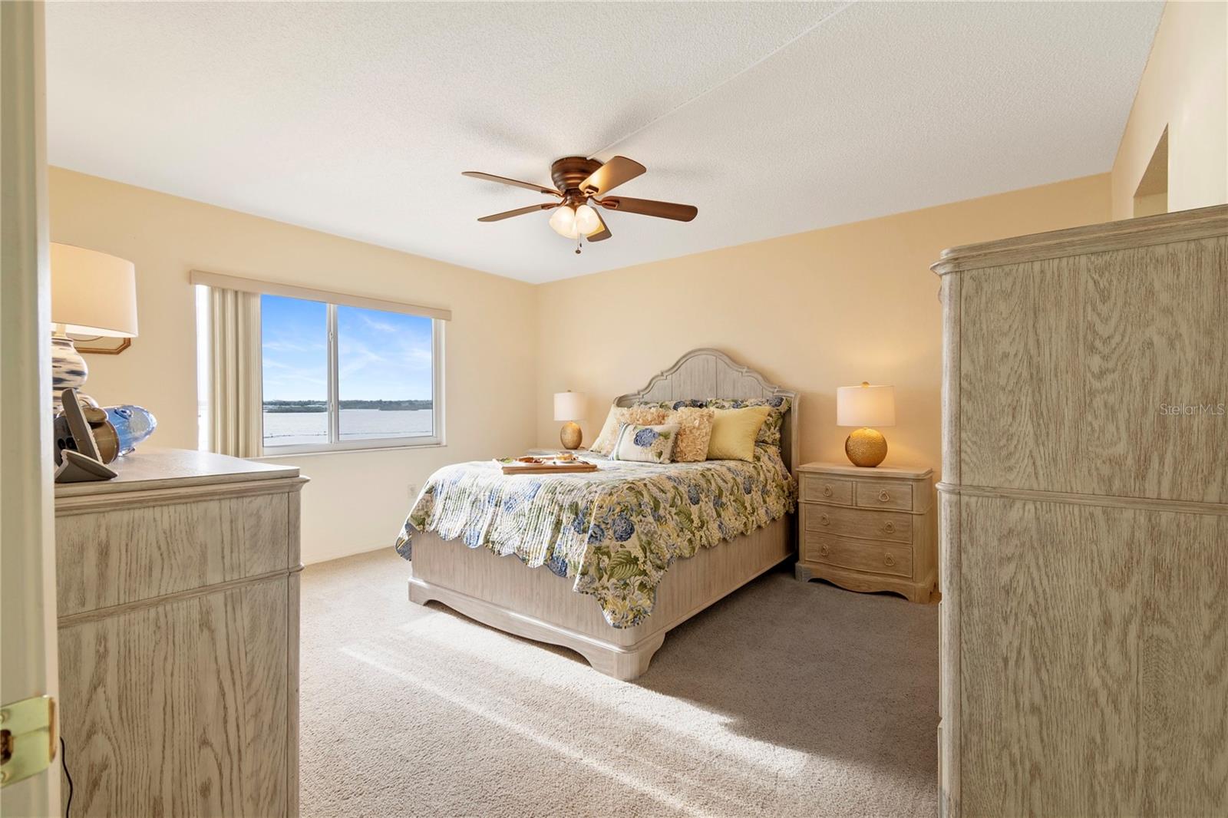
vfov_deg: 77.3
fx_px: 512
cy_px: 409
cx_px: 614
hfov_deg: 100.4
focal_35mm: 15
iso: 320
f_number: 7.1
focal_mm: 10
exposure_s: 1/20
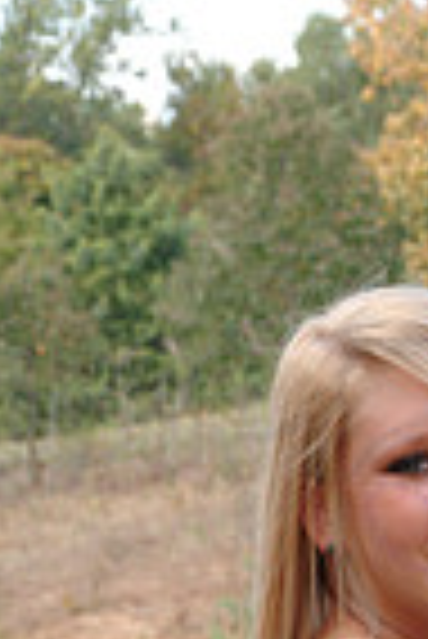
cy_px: 936
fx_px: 4831
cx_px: 453
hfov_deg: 5.1
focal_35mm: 272
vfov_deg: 7.5
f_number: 8
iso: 400
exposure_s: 1/125
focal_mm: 57
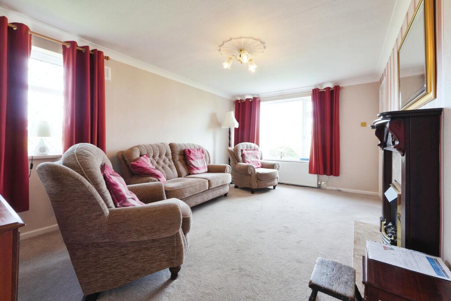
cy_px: 150
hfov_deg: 100.4
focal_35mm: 15
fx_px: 188
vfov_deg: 77.3
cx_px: 226
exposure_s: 1/6
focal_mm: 10
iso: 160
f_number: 8
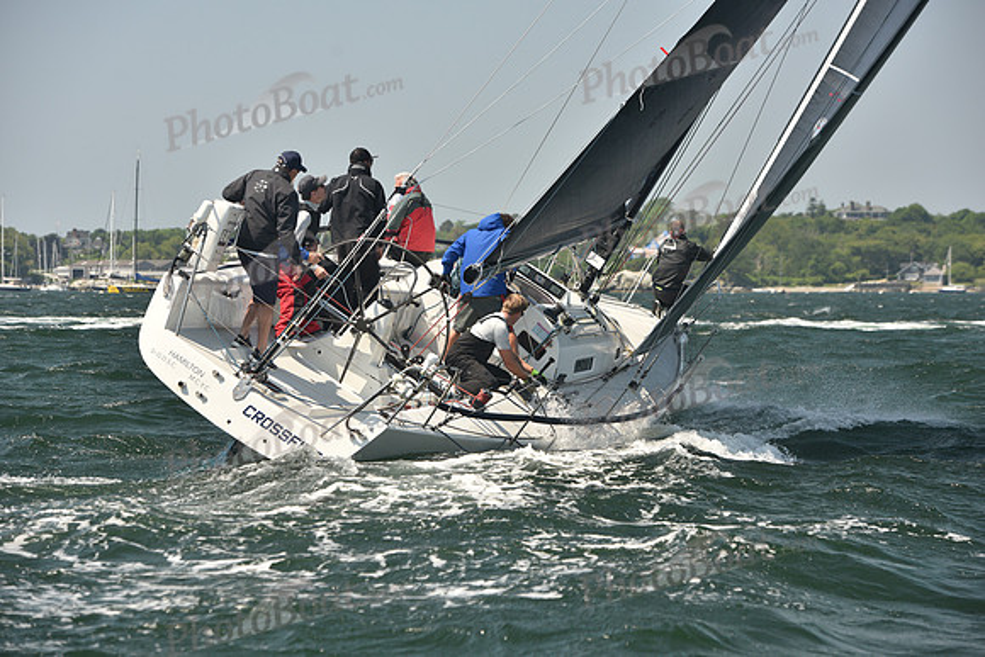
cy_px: 328
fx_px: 3065
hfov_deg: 18.3
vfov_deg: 12.2
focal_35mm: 112
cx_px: 492
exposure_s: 1/640
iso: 250
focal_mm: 112
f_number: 5.6
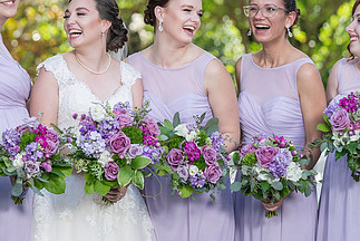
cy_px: 84
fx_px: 2572
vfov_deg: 5.4
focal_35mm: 257
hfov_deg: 8.0
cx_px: 106
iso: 100
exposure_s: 1/200
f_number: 4
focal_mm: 138
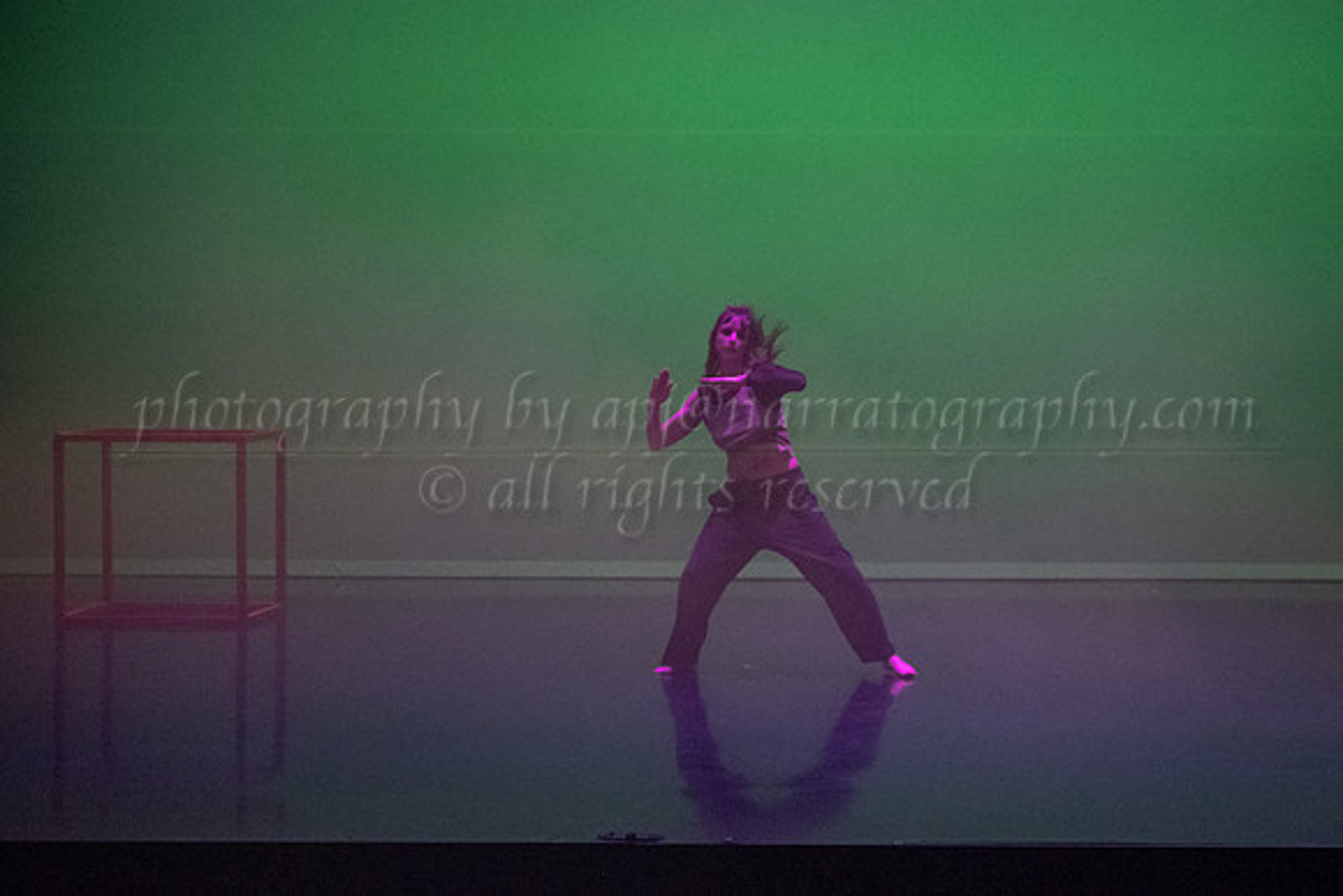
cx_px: 816
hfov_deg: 20.7
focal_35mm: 98
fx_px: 3665
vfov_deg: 13.9
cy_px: 458
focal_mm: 75
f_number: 3.2
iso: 4000
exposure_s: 1/250
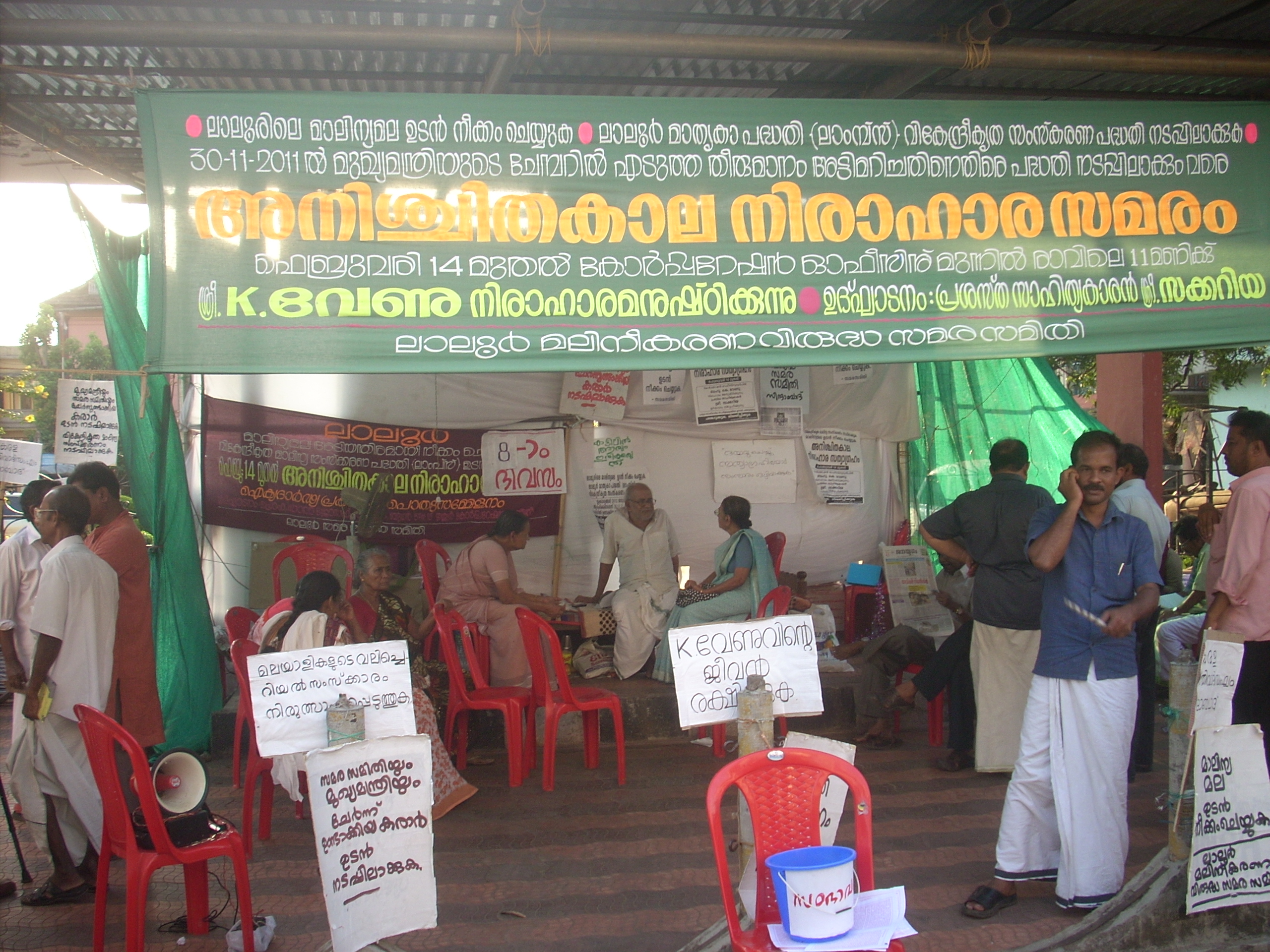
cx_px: 635
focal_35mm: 37
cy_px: 476
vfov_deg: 38.7
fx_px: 1357
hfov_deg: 50.1
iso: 64
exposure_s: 1/62.6
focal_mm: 6.2
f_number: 2.8
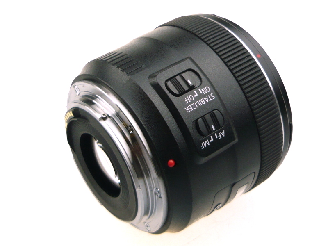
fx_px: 625
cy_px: 123
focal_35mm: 66
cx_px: 164
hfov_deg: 29.4
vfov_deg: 22.3
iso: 100
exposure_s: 1/125
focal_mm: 6.8
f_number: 3
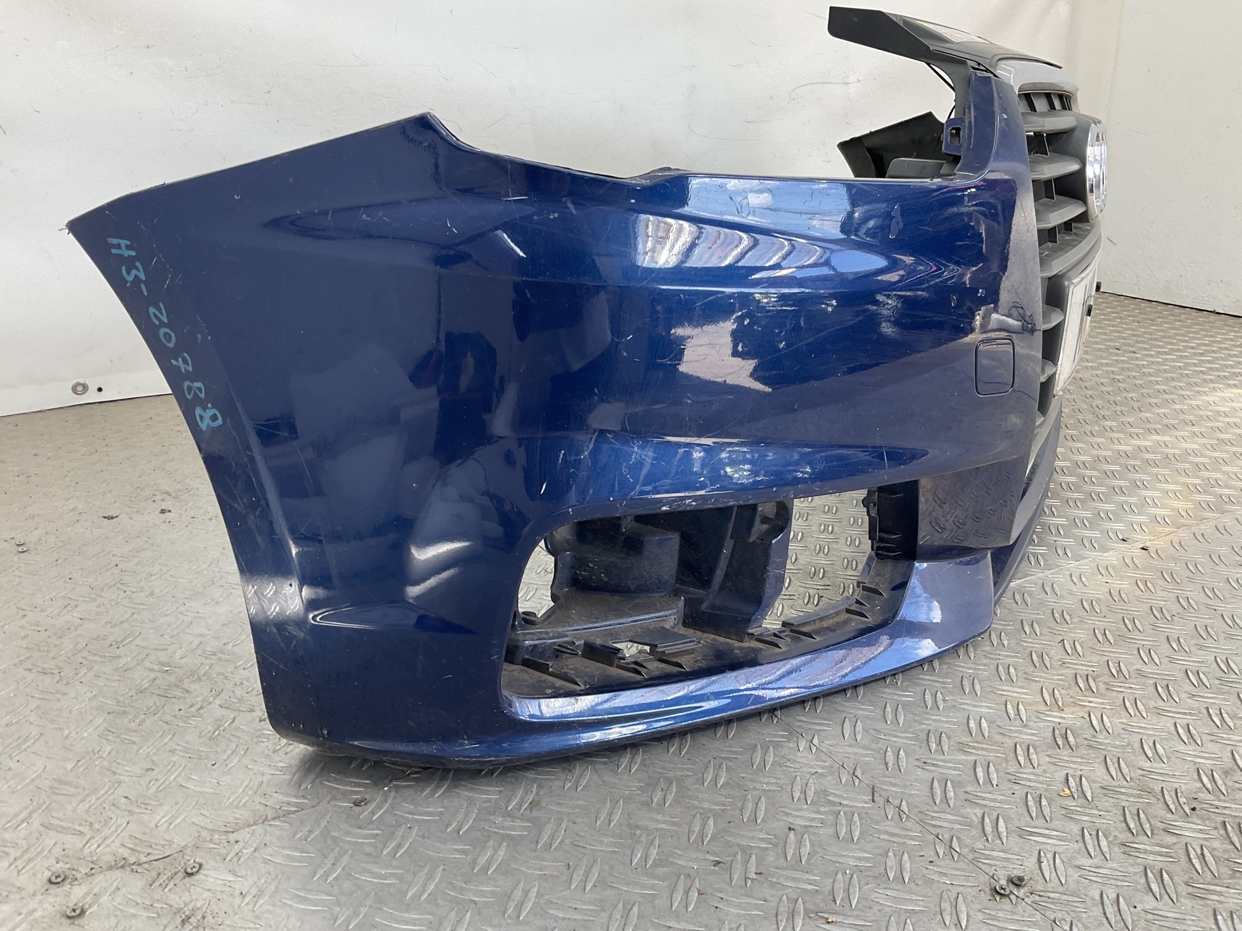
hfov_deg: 61.7
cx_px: 621
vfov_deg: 48.2
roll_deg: -1.8
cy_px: 466
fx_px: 1041
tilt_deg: -19.0
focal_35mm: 29
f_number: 1.8
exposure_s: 1/100
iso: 20
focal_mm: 3
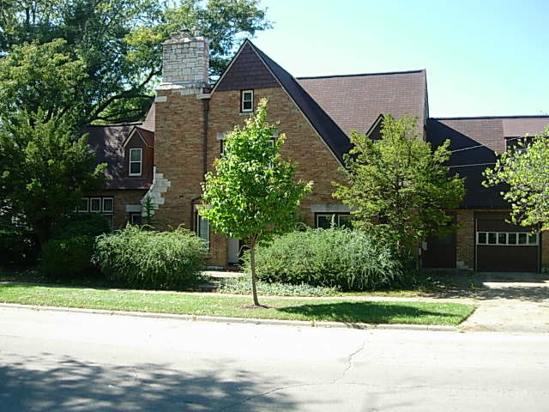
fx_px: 603
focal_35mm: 38
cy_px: 206
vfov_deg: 37.7
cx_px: 274
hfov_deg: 49.0
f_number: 2.8
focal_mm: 7.8
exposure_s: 1/483
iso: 79
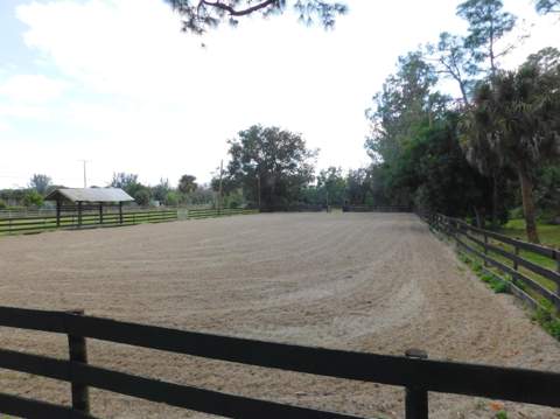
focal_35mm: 23
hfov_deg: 74.0
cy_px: 210
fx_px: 372
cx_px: 280
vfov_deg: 58.8
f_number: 3
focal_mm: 4
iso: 125
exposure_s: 1/1000
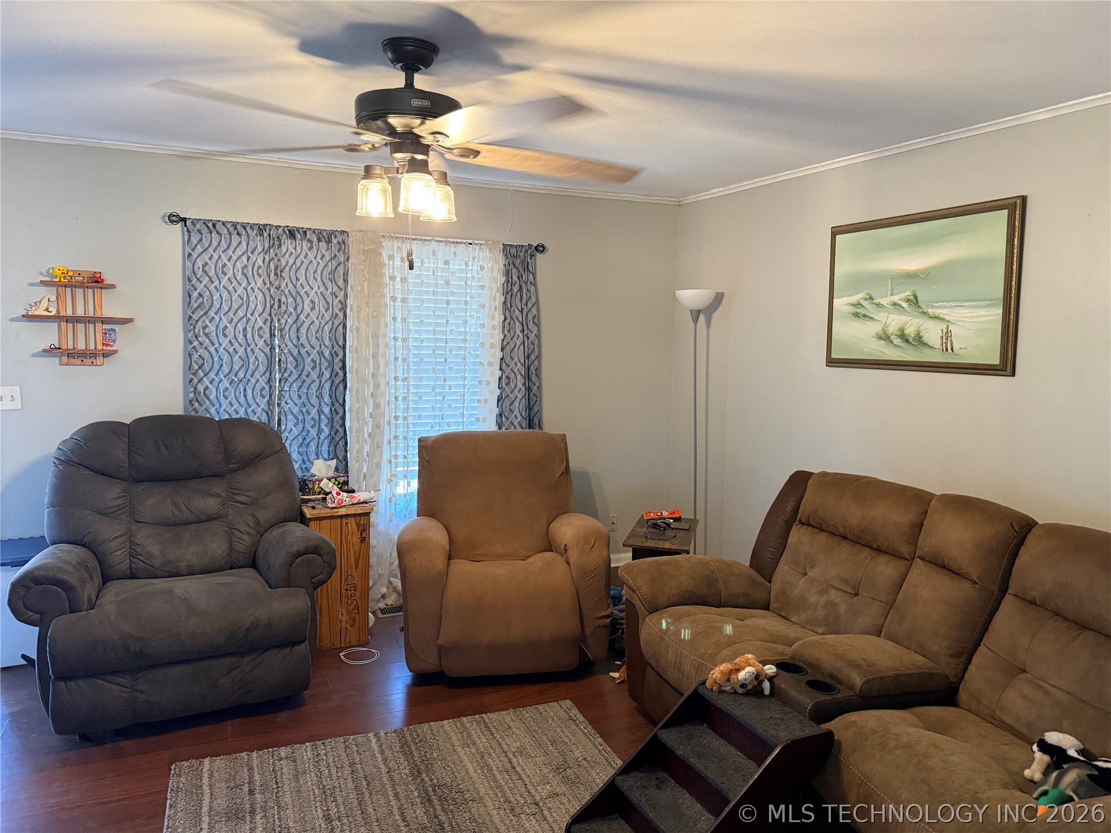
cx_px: 556
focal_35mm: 24
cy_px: 416
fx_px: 770
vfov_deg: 56.8
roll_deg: -1.2
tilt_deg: -6.2
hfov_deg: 71.6
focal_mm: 6.76
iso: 500
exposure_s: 1/60
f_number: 1.78
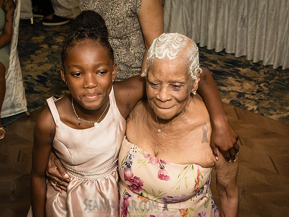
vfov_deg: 22.3
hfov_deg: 29.8
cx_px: 144
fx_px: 543
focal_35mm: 65
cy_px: 170
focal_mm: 24
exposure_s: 1/160
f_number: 3.5
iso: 1600
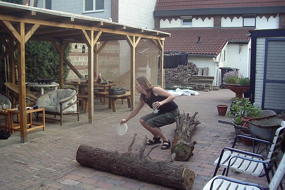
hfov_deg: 48.4
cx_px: 142
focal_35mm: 40
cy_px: 104
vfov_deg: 33.4
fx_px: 317
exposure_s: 1/100
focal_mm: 5.8
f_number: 2.6
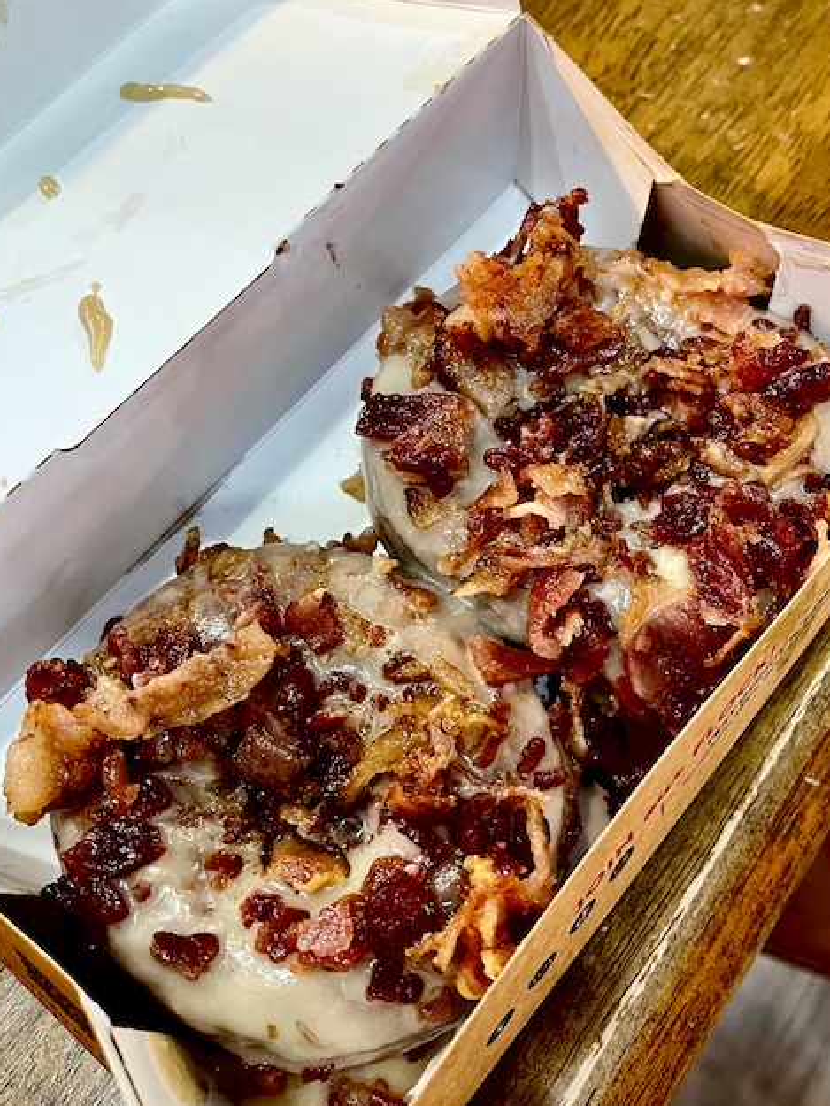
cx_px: 481
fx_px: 1023
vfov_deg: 56.8
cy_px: 561
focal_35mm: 32
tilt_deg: -66.6
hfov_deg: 44.0
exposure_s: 1/60
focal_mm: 5.1
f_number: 1.6
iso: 250
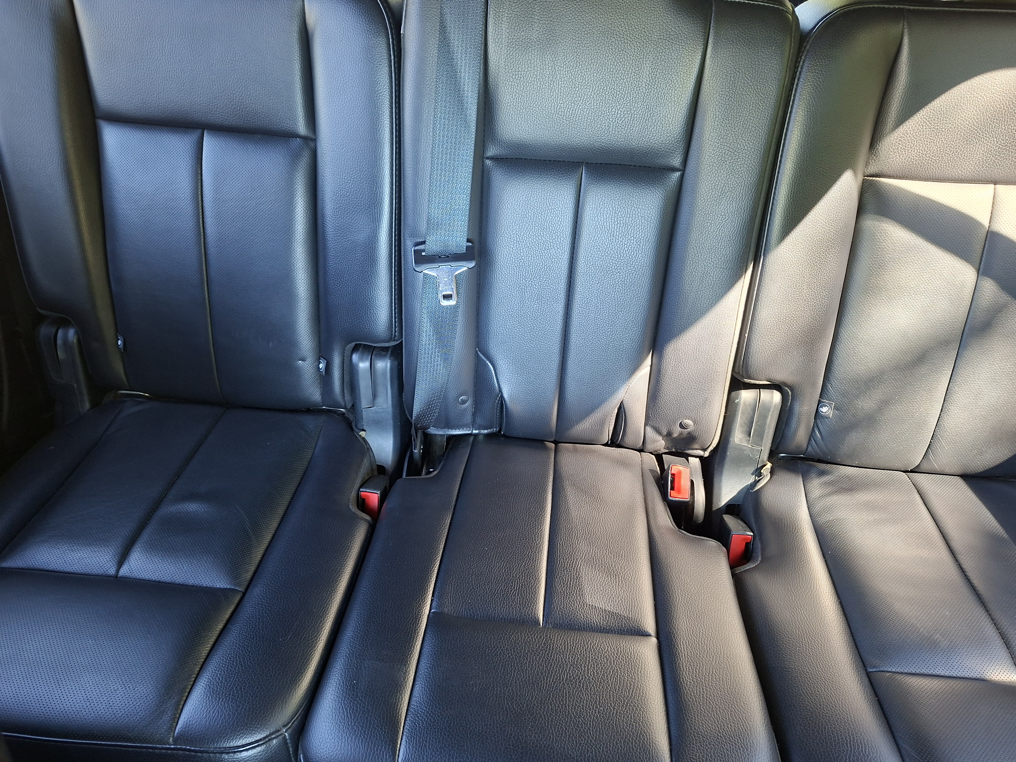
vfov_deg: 58.9
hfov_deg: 73.9
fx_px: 675
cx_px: 508
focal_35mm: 23
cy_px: 381
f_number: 1.8
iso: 320
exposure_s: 1/30
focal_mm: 5.54
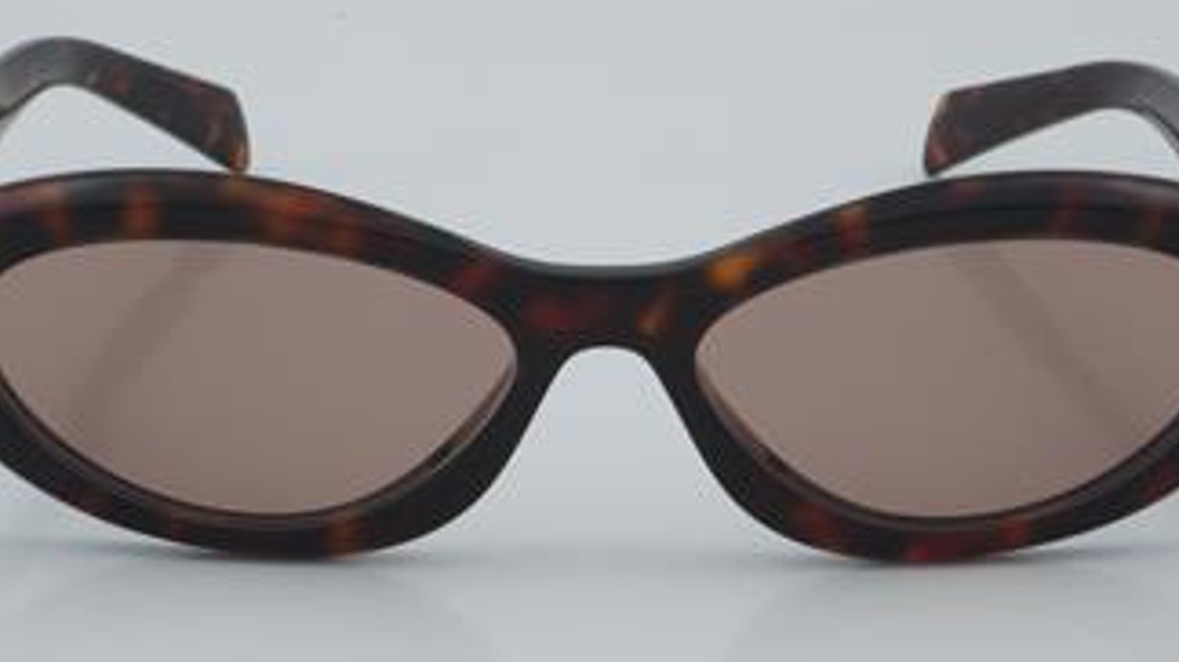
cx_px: 608
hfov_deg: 20.1
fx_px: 3333
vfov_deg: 11.3
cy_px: 287
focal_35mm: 107
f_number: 32
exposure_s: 1/4
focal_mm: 55
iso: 100
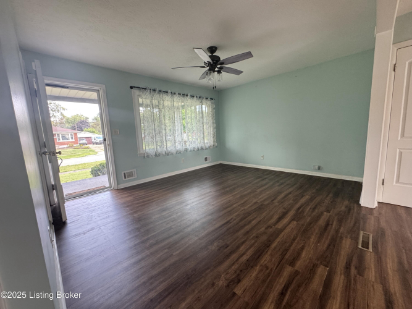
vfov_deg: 85.7
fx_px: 167
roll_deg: +2.7
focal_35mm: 14
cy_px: 154
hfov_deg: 102.1
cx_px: 206
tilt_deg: -7.7
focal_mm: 2.22
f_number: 2.2
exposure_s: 1/99
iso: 250
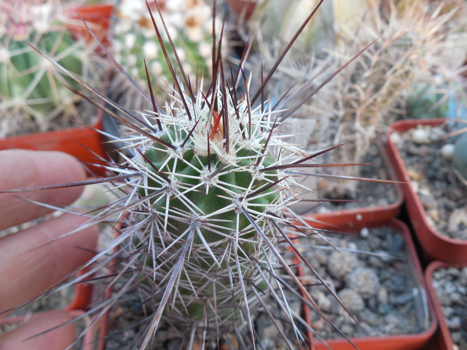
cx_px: 234
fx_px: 418
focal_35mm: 31
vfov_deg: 45.4
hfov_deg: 58.4
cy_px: 175
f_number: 3.6
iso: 140
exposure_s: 1/30
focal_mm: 5.6
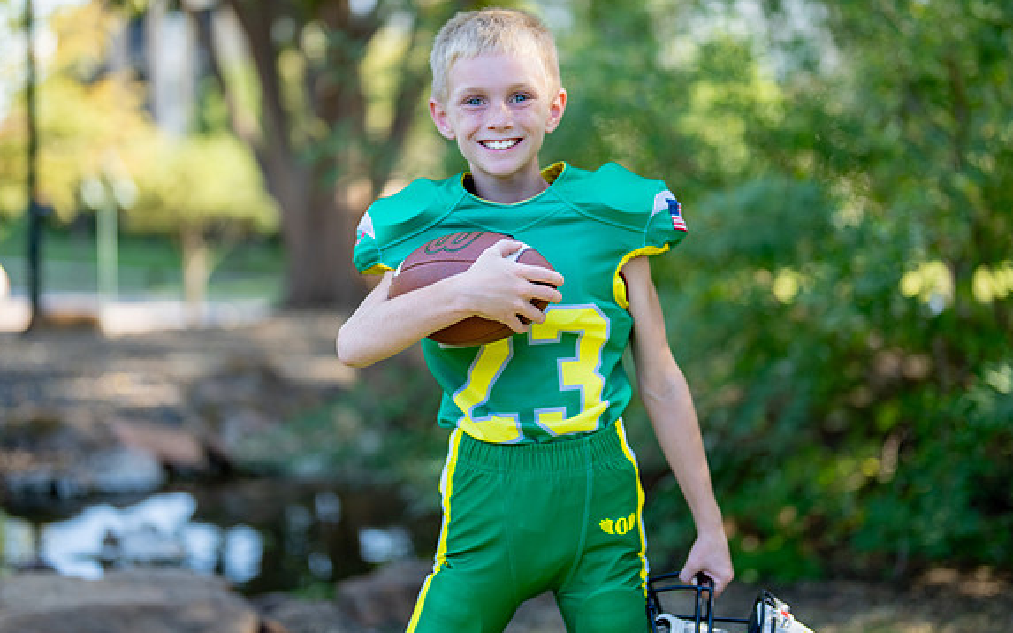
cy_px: 258
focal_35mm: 62
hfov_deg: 33.0
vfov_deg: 20.9
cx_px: 534
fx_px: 1711
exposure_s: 1/1000
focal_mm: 50
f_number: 1.2
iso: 100
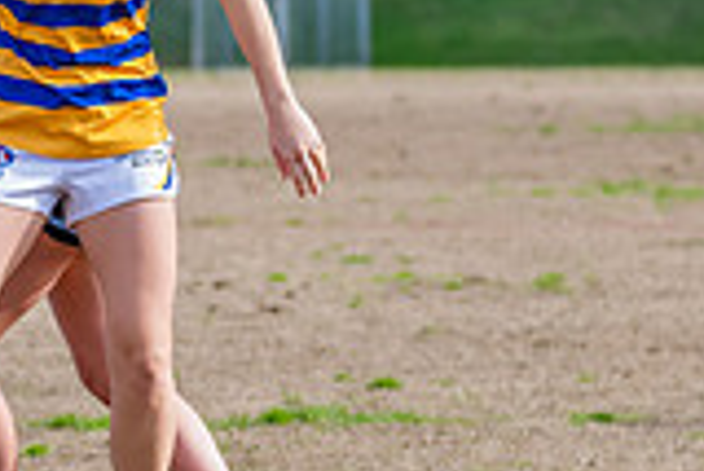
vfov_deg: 1.9
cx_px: -209
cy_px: 273
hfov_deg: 2.8
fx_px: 14562
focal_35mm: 744
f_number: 5.6
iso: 800
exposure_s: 1/1600
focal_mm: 160
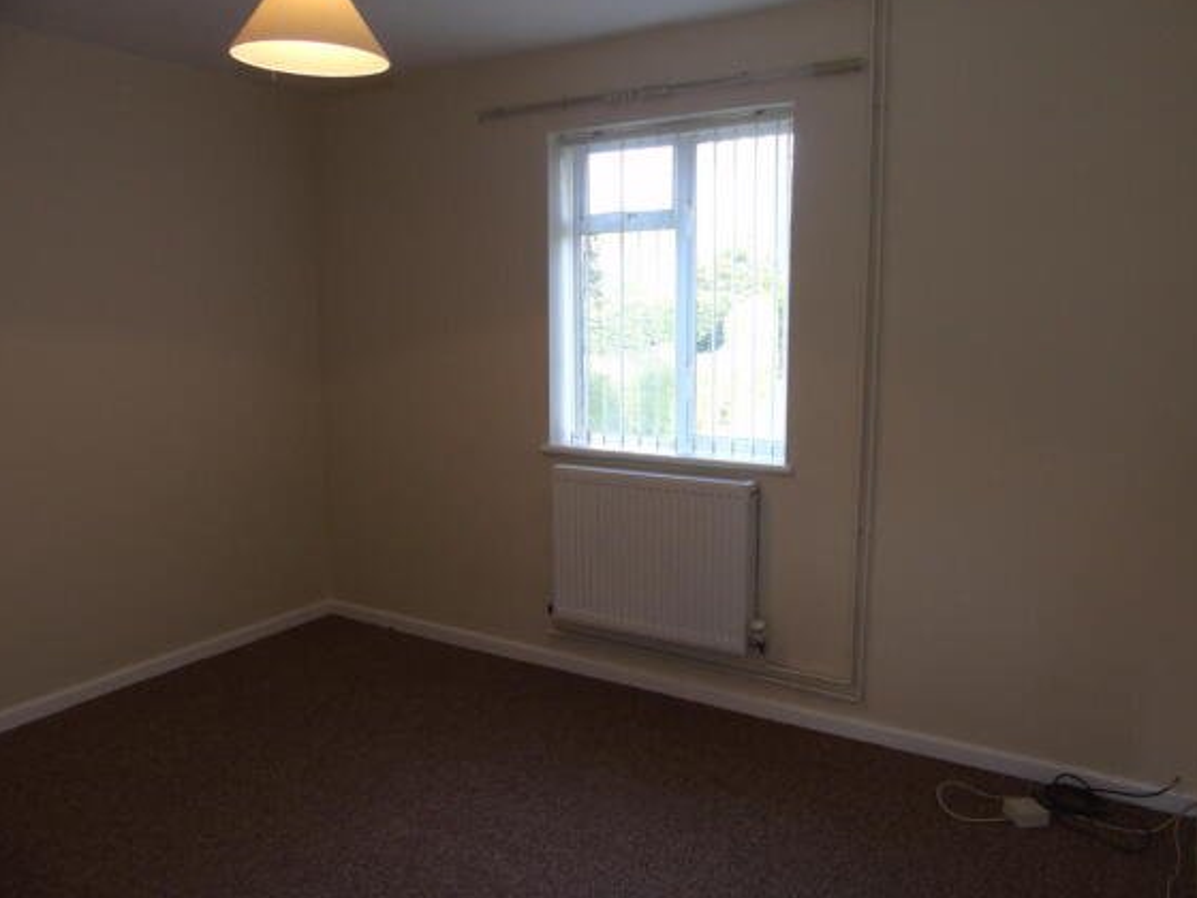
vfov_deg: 53.1
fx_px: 899
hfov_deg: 67.3
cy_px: 442
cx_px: 602
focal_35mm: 26
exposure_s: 1/30
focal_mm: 4.4
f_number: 3.4
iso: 100
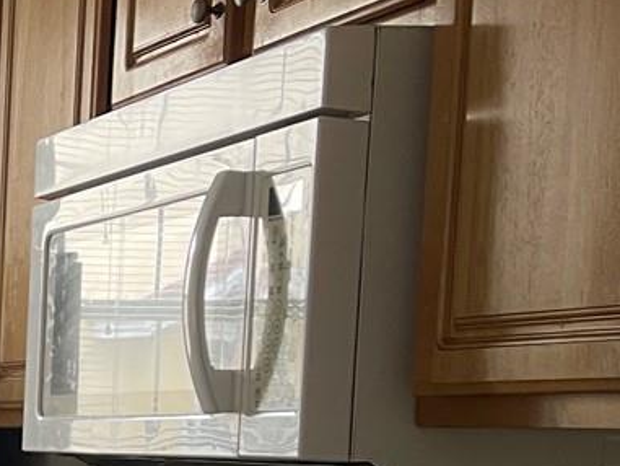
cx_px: -669
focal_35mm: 105
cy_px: 619
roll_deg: -0.7
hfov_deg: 14.8
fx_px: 1881
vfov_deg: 13.5
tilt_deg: -5.8
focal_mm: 5.1
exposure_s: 1/60
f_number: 1.6
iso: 80
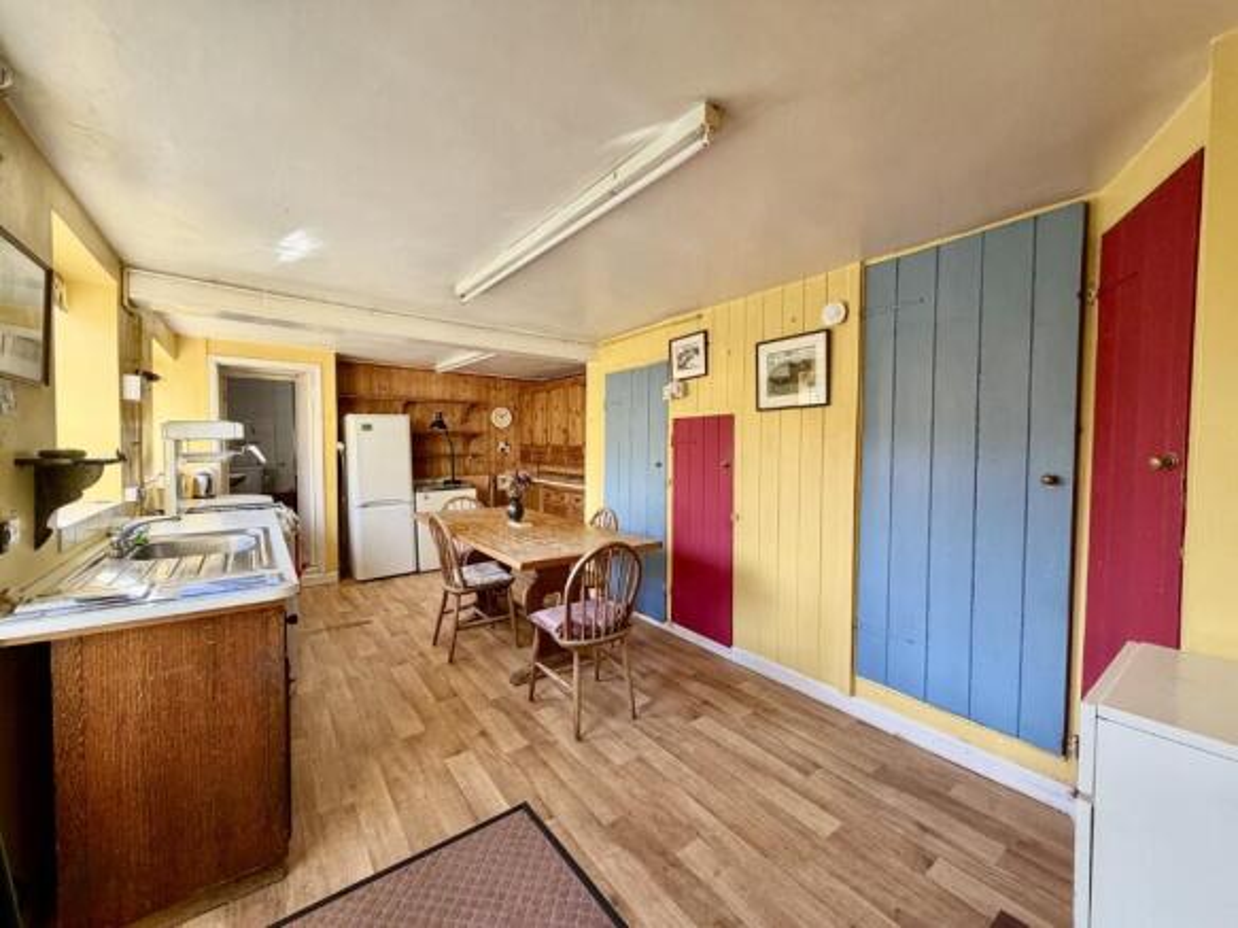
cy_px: 464
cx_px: 619
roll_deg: +0.6
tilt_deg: -2.4
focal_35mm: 14
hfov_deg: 102.1
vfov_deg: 85.7
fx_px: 501
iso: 200
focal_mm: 2.22
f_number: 2.2
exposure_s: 1/121
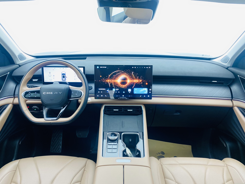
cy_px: 92
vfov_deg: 53.1
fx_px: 184
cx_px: 122
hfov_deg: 67.3
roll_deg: -0.6
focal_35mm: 26
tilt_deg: -21.8
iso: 200
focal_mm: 4.25
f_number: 1.8
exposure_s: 1/50
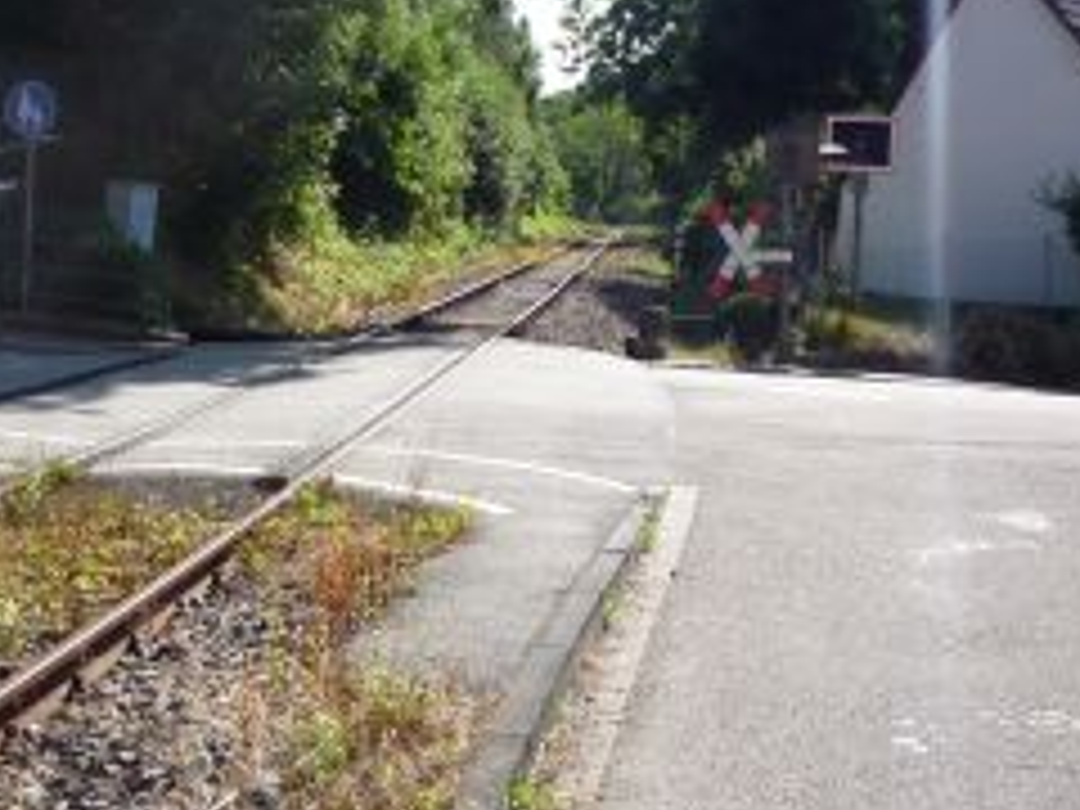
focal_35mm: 64
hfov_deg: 29.7
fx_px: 1997
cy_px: 135
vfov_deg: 22.5
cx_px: 243
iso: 100
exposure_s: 1/400
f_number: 4
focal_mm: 5.2
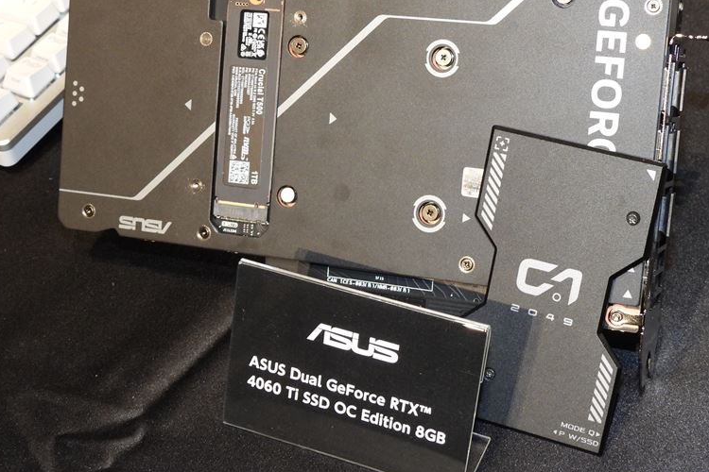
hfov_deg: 28.5
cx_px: 352
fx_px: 1398
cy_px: 209
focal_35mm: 71
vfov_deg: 19.2
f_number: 3.5
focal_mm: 8.9
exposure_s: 1/30
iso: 200
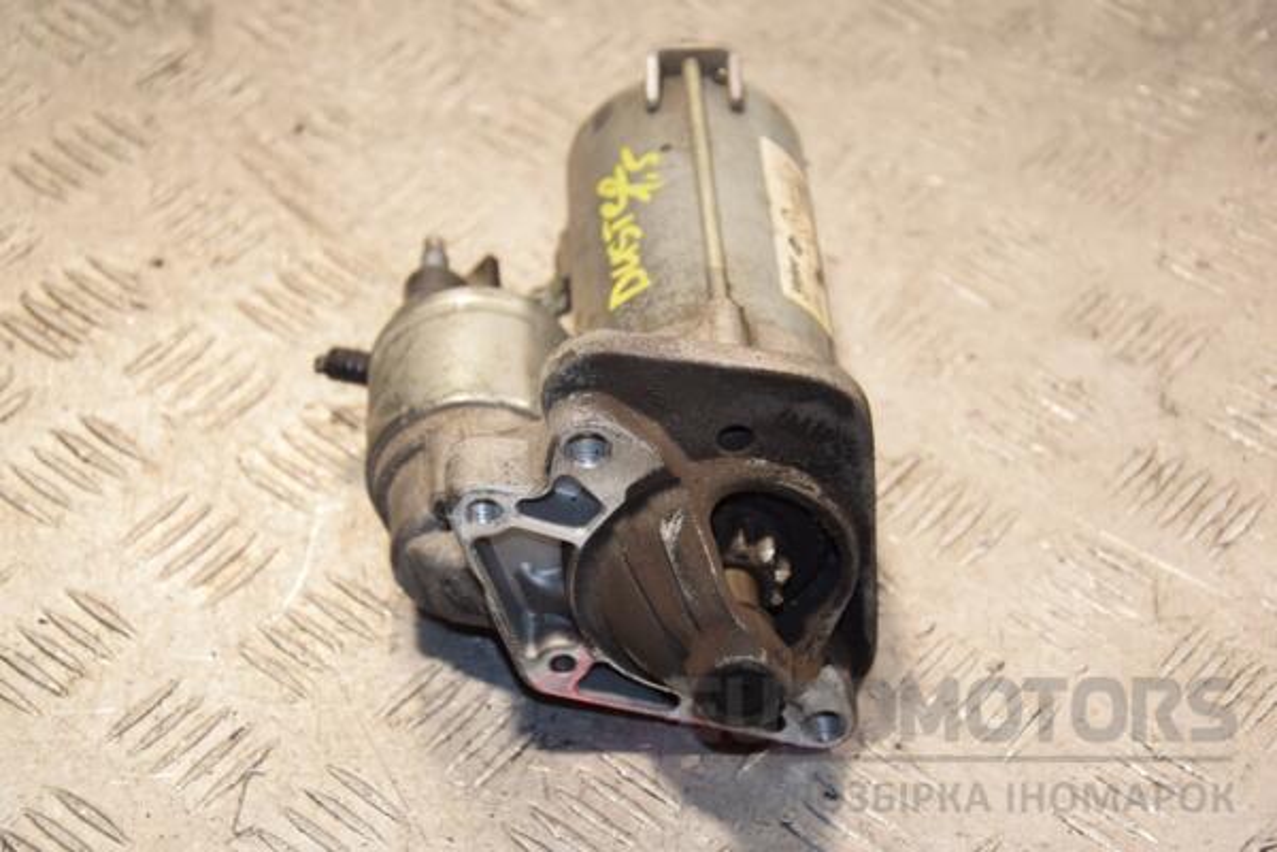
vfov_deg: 15.7
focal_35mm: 87
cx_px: 638
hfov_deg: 23.4
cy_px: 426
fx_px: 3086
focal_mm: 58
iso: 800
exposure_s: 1/200
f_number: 5
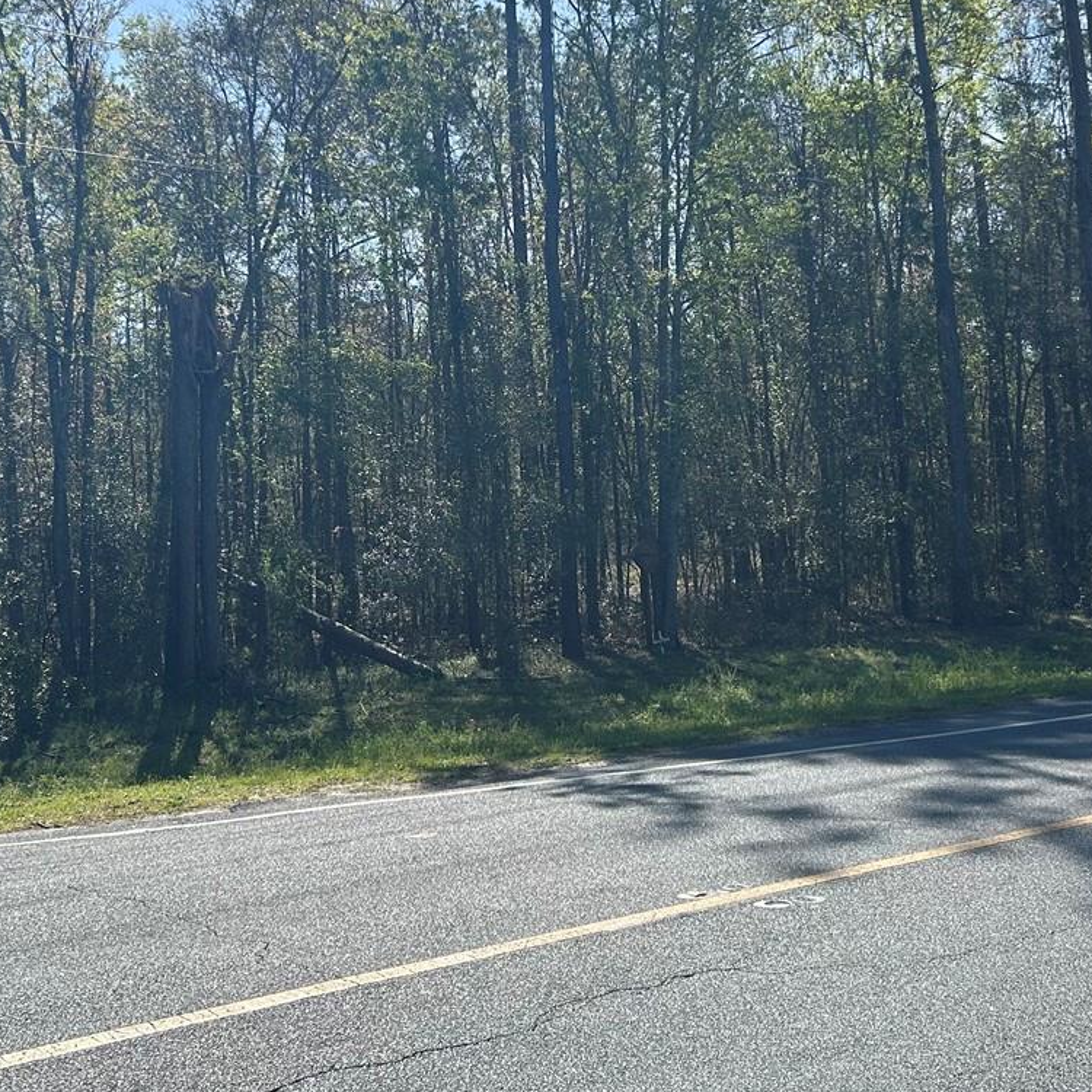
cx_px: 485
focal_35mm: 49
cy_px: 258
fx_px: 1749
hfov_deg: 34.6
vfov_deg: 33.9
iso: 50
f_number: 1.5
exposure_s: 1/4444
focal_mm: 5.7
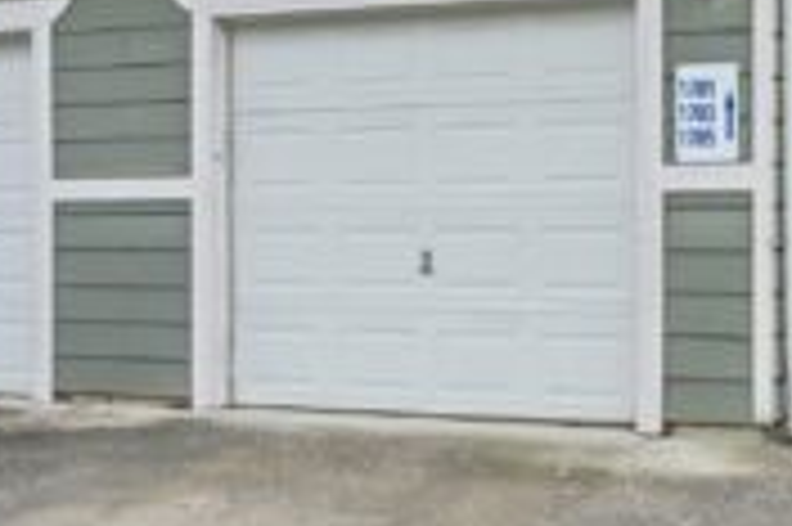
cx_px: 544
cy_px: 169
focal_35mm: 66
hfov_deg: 30.3
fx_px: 1451
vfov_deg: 20.5
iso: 200
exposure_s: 1/60
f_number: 8
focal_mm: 29
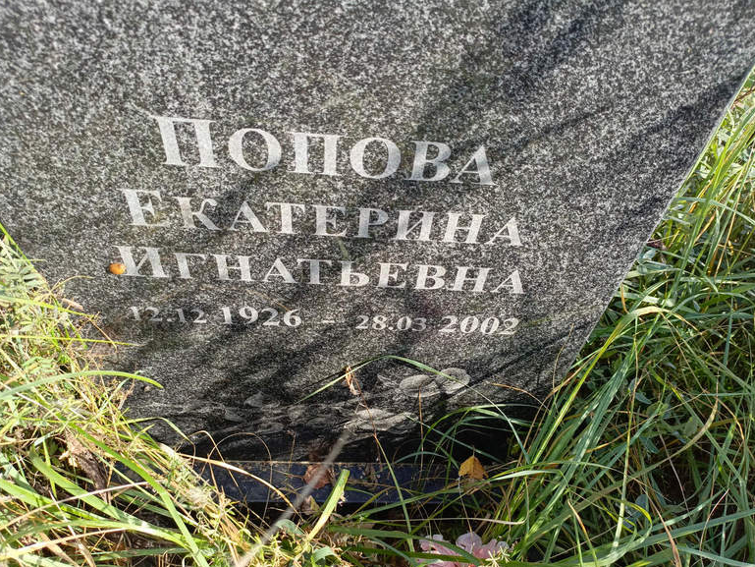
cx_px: 388
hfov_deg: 67.3
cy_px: 294
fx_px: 567
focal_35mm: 26
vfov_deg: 53.1
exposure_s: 1/284
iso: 112
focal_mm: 4.76
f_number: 1.69
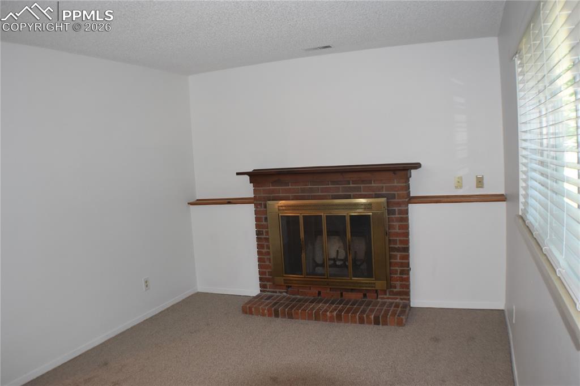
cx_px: 290
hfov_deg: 53.1
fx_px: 580
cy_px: 193
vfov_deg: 36.8
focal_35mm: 36
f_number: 4
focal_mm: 24
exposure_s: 1/60
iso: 800
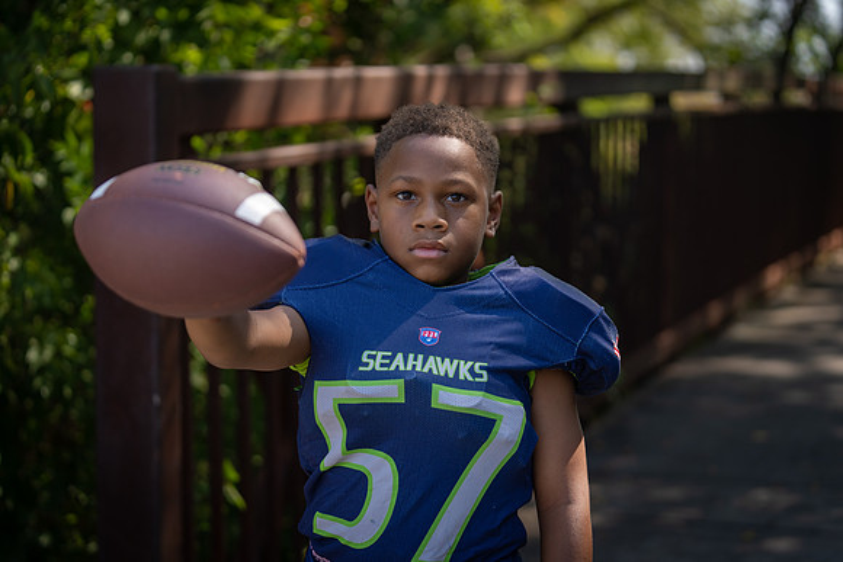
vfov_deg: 19.5
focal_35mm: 70
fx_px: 1639
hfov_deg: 28.8
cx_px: 422
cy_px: 281
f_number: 2.8
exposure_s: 1/400
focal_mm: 70
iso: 100
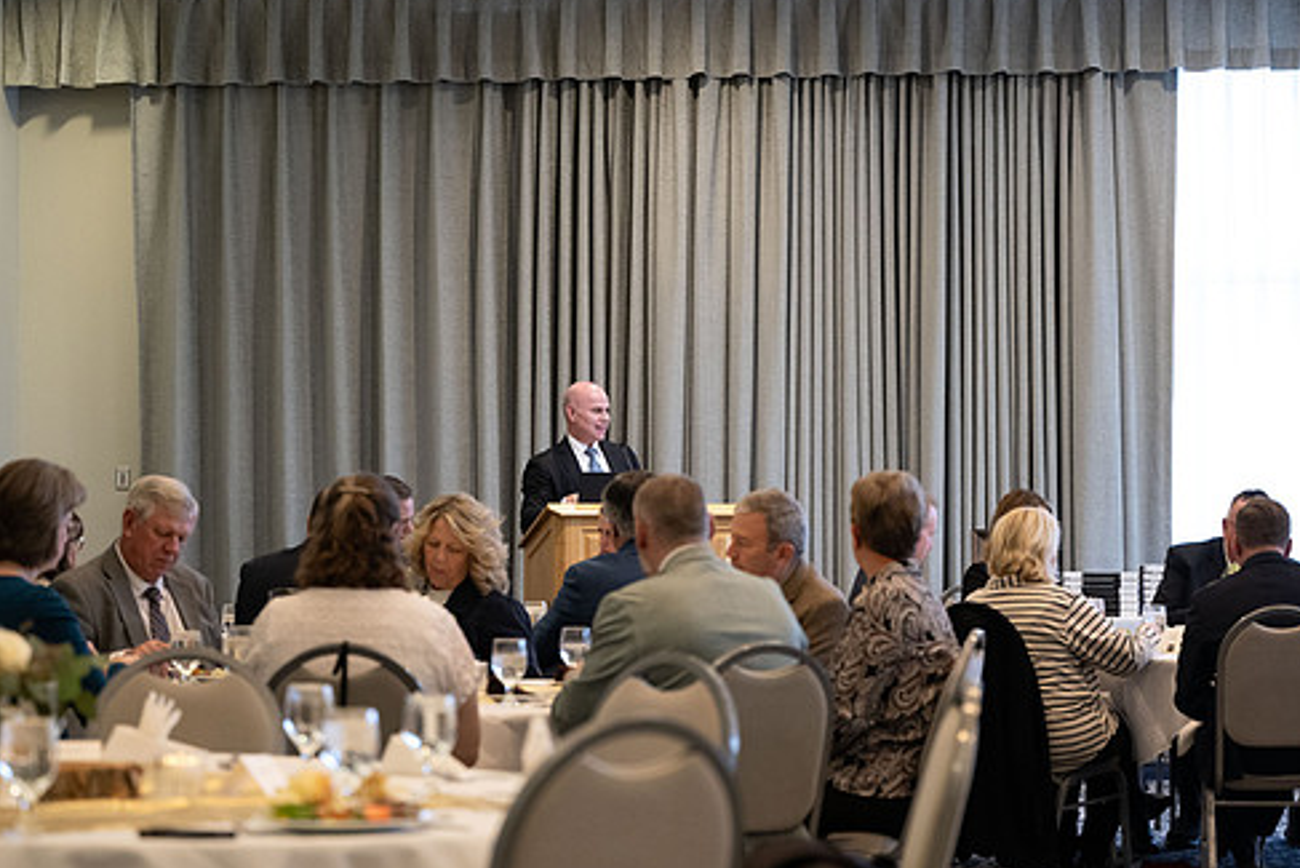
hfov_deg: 21.0
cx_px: 575
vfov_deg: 14.1
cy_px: 432
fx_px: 3504
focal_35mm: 97
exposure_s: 1/250
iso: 2500
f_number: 2.8
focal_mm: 70
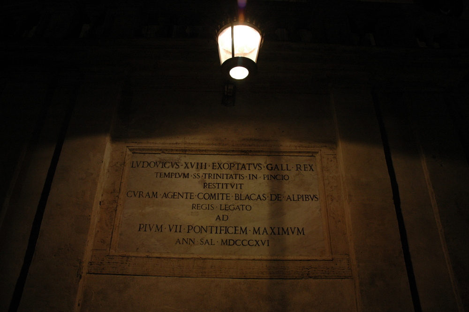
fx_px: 351
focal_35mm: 27
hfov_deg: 67.4
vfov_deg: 47.9
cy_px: 156
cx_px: 234
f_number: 5
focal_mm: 18
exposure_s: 1/100
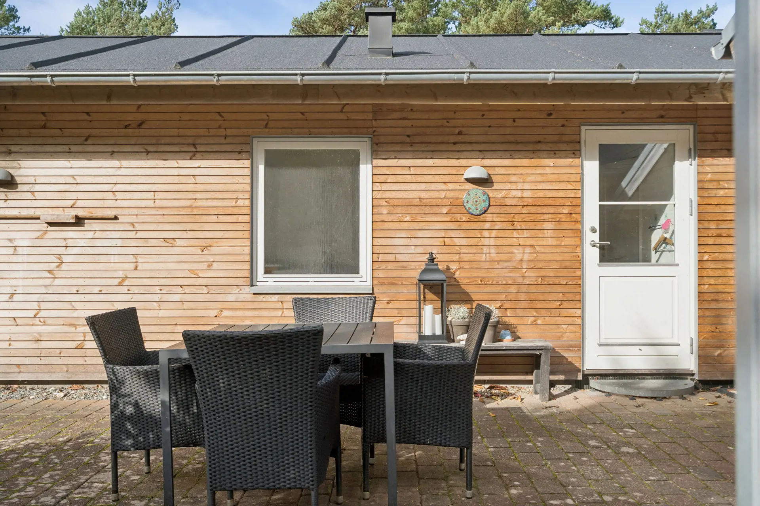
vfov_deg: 41.1
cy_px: 253
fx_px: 676
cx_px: 380
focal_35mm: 32
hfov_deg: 58.7
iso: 800
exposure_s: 1/1250
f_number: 8
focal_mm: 32
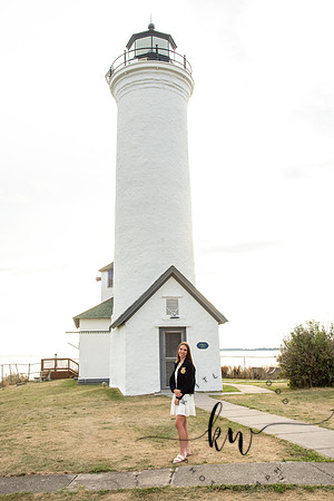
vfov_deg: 55.8
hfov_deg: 38.9
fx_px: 473
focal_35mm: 34
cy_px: 250
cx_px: 167
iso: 400
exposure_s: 1/250
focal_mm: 34
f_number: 10
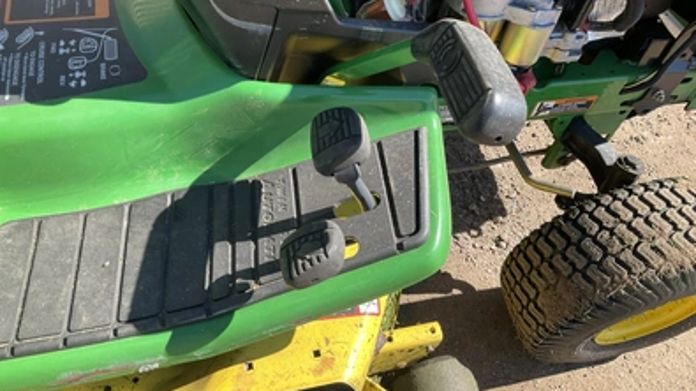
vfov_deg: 36.3
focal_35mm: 32
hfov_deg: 61.0
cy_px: 134
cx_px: 347
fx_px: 590
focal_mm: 3
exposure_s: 1/425
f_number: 1.8
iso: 25
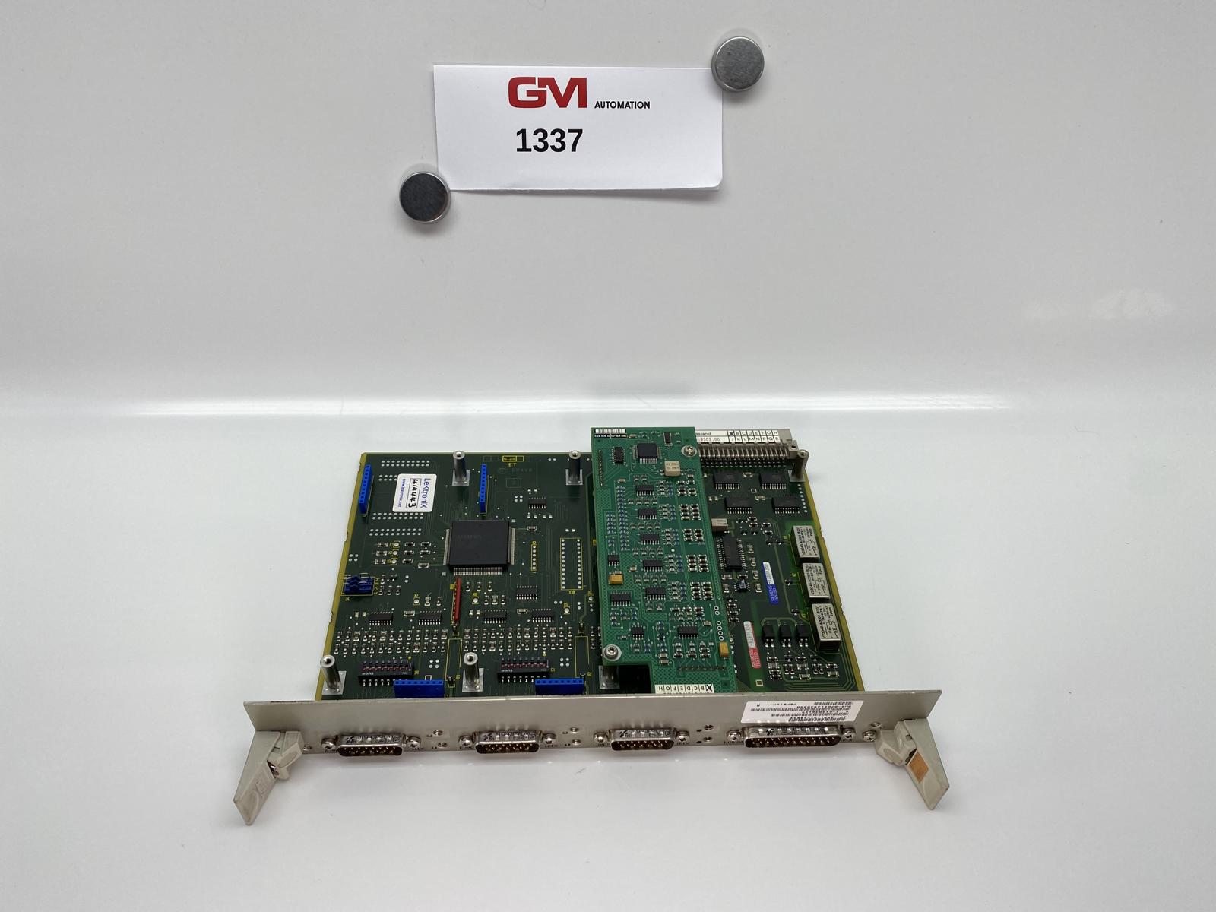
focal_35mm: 26
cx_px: 608
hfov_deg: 67.3
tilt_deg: -45.6
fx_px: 913
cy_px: 456
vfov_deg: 53.1
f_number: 1.8
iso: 32
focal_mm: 4.25
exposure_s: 1/251
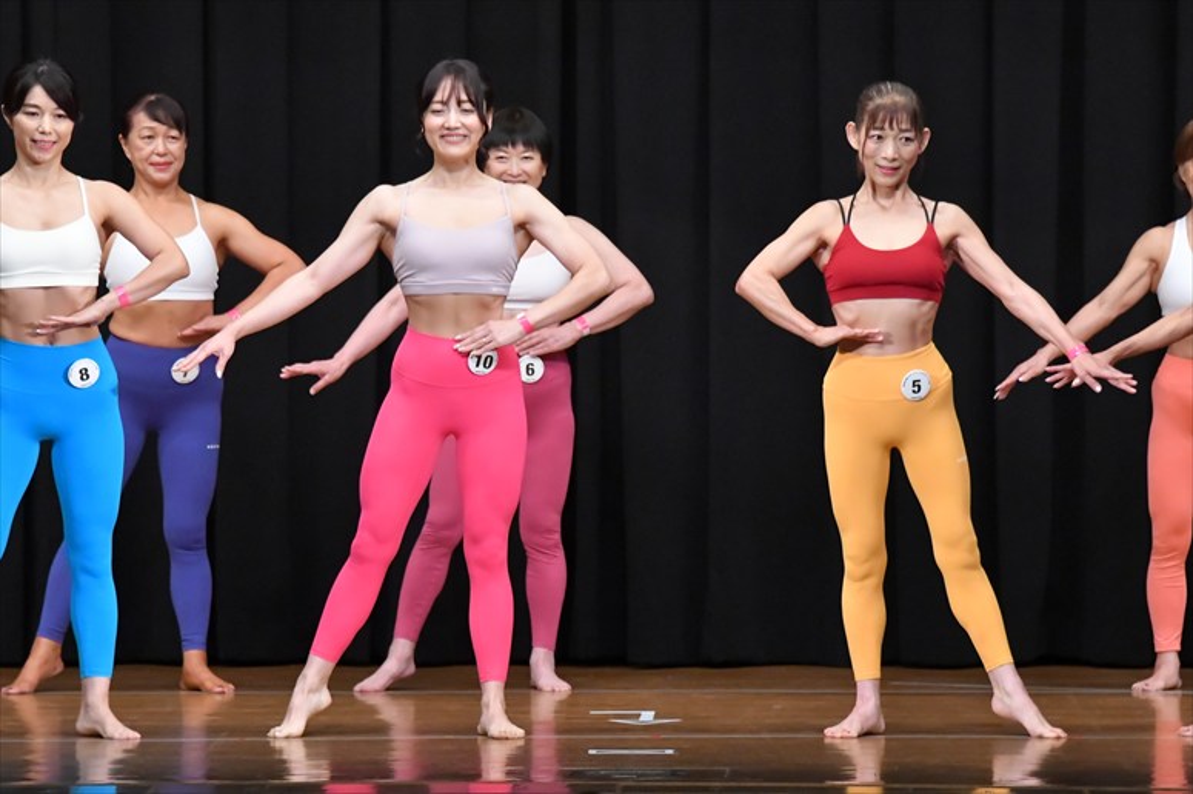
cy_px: 397
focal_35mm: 240
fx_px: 7950
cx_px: 596
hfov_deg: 8.6
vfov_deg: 5.7
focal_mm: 160
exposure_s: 1/400
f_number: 5.6
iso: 8000
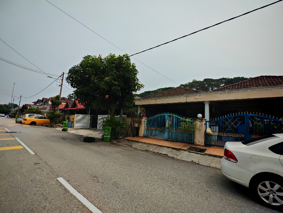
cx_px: 142
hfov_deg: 94.5
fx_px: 131
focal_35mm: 16
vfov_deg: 78.1
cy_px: 106
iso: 50
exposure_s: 1/2300
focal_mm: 1.96
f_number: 2.2
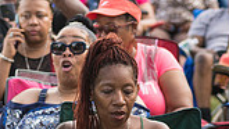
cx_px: -119
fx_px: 2242
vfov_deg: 3.3
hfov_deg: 5.8
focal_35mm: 369
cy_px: 58
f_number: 5
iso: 320
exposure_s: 1/200
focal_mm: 100
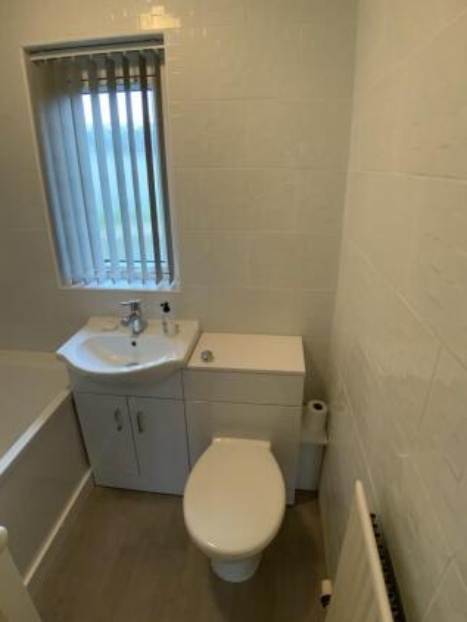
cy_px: 303
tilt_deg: -23.5
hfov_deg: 46.8
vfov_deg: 59.9
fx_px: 539
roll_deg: +2.4
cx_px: 237
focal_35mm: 30
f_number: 1.8
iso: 250
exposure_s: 1/50
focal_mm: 3
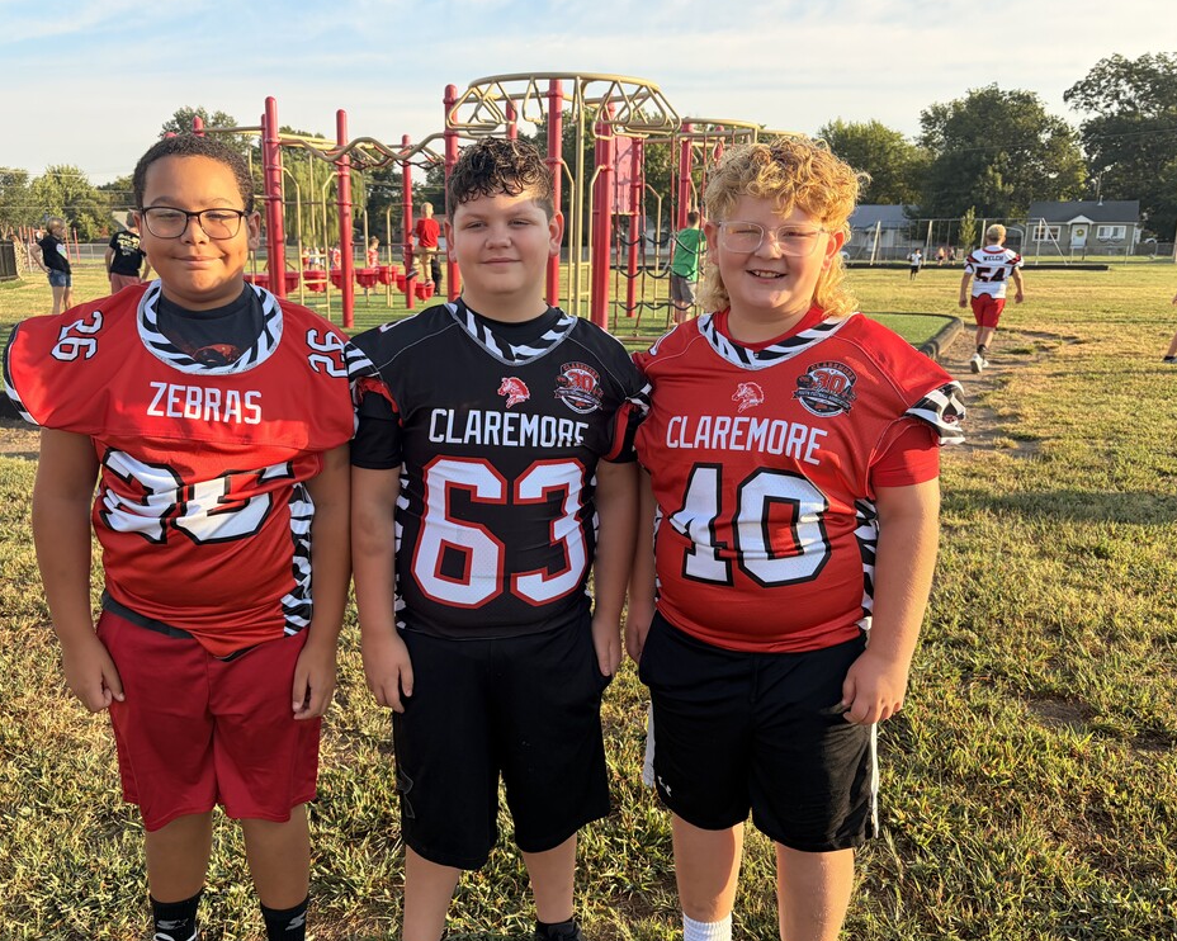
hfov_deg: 62.2
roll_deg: -0.1
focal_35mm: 28
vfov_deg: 51.5
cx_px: 547
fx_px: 975
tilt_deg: -13.1
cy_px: 469
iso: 50
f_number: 1.6
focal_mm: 5.96
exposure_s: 1/1048
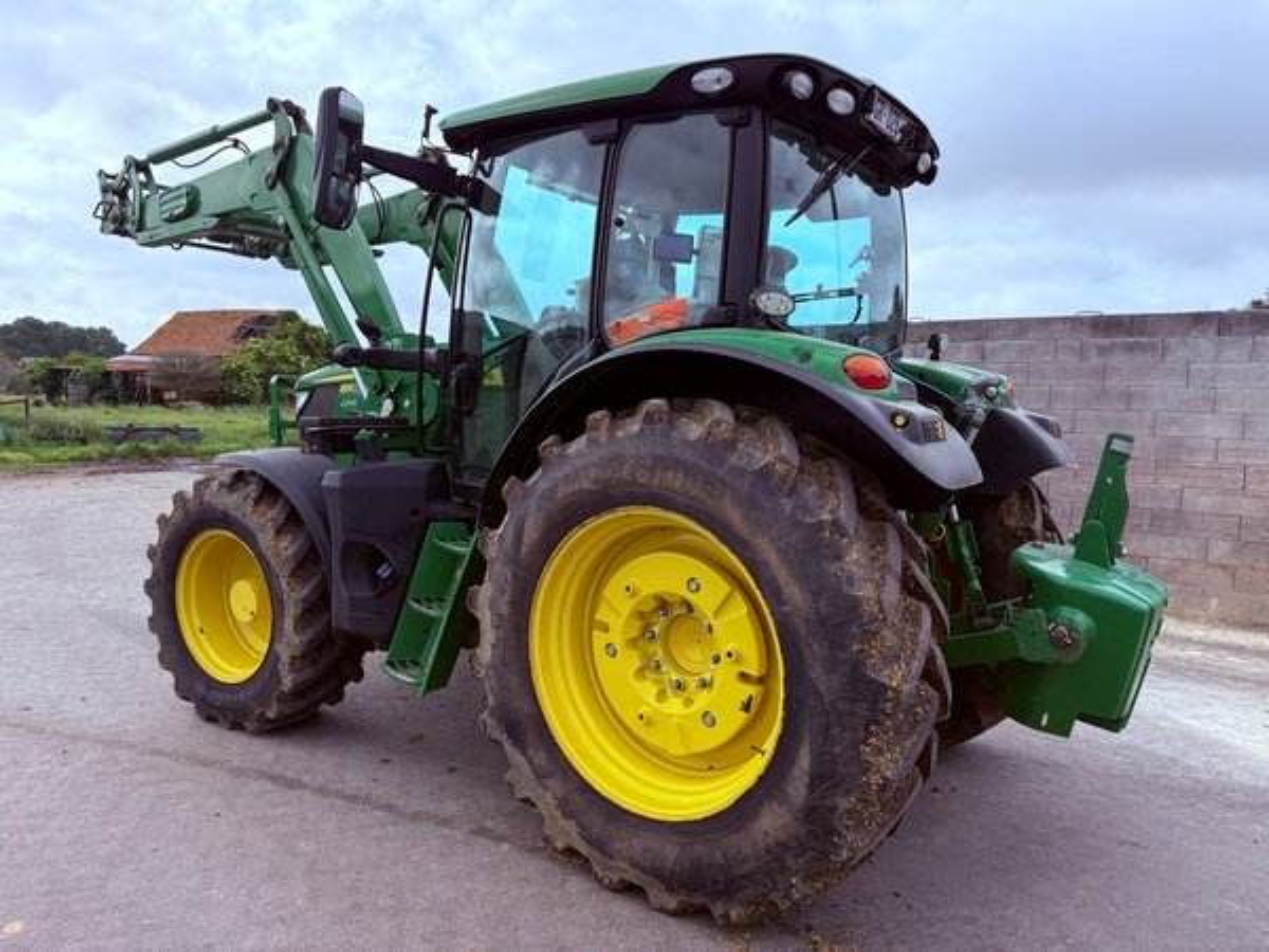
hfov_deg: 71.6
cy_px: 476
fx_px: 880
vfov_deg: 56.8
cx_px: 634
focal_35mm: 24
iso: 100
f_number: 1.78
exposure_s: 1/2299
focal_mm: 6.76
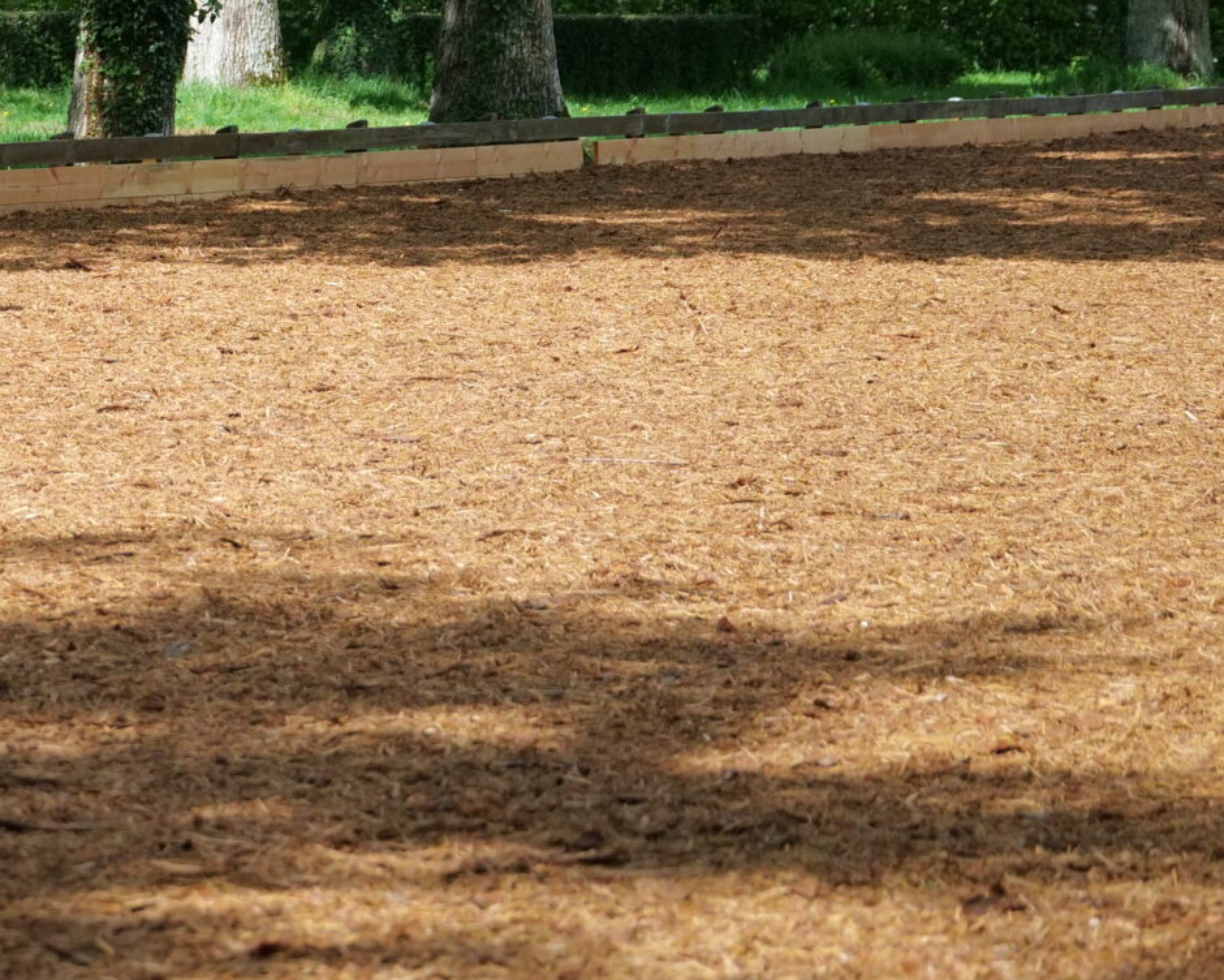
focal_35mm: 179
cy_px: -81
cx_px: -289
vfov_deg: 8.6
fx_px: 6484
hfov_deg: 10.6
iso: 2000
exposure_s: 1/5000
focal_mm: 70
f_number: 4.5
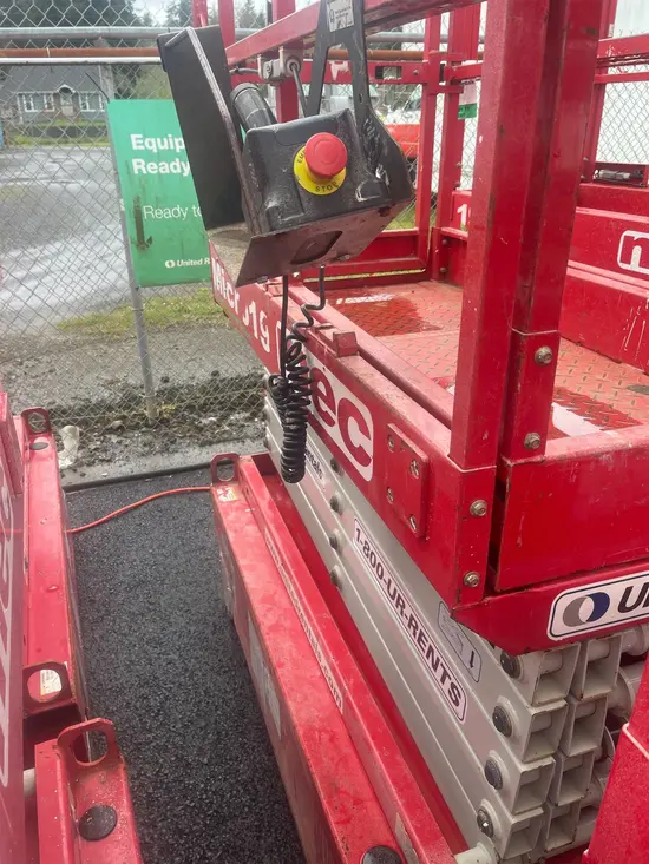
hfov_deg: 53.1
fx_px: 650
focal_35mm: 26
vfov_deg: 67.3
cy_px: 432
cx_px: 324
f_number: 1.6
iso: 50
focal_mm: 5.1
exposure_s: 1/506
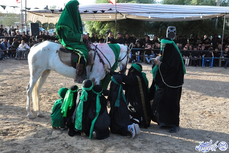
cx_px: 114
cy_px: 76
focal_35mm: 48
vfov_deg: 28.1
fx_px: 305
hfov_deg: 41.1
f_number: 18
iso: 3200
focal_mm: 32
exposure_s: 1/250
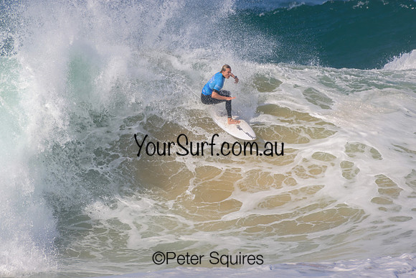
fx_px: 11558
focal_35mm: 1000
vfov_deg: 1.4
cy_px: 139
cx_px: 208
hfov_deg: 2.1
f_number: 11
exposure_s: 1/1250
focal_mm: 1000
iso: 400
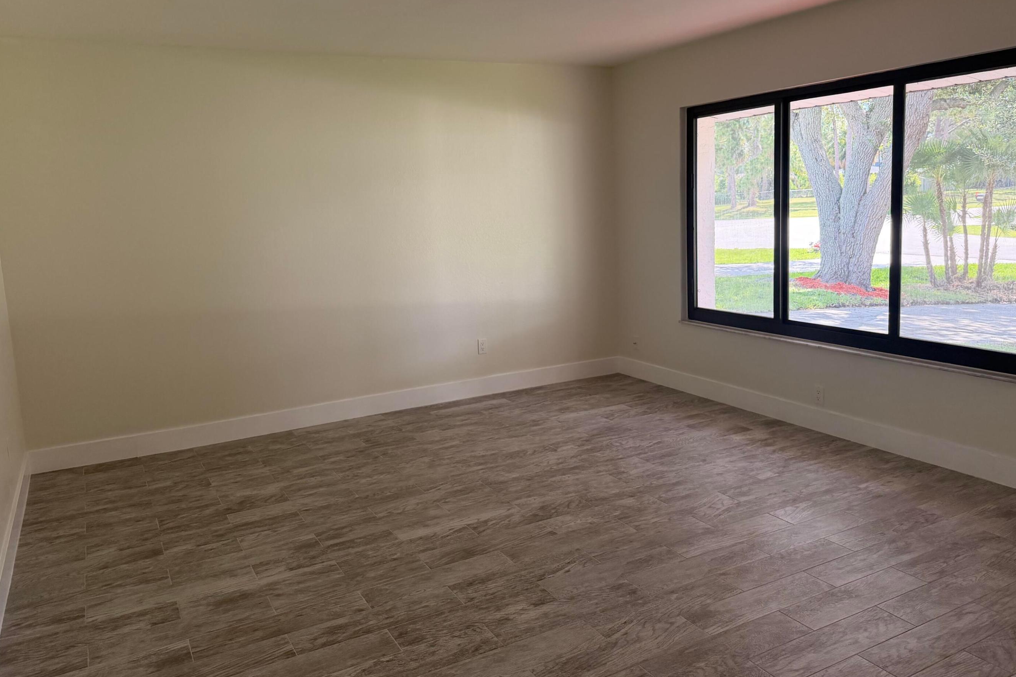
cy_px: 293
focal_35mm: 27
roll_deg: +2.6
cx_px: 504
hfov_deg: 67.4
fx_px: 762
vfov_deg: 47.8
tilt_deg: -7.4
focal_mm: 6.76
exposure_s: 1/225
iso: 160
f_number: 1.78
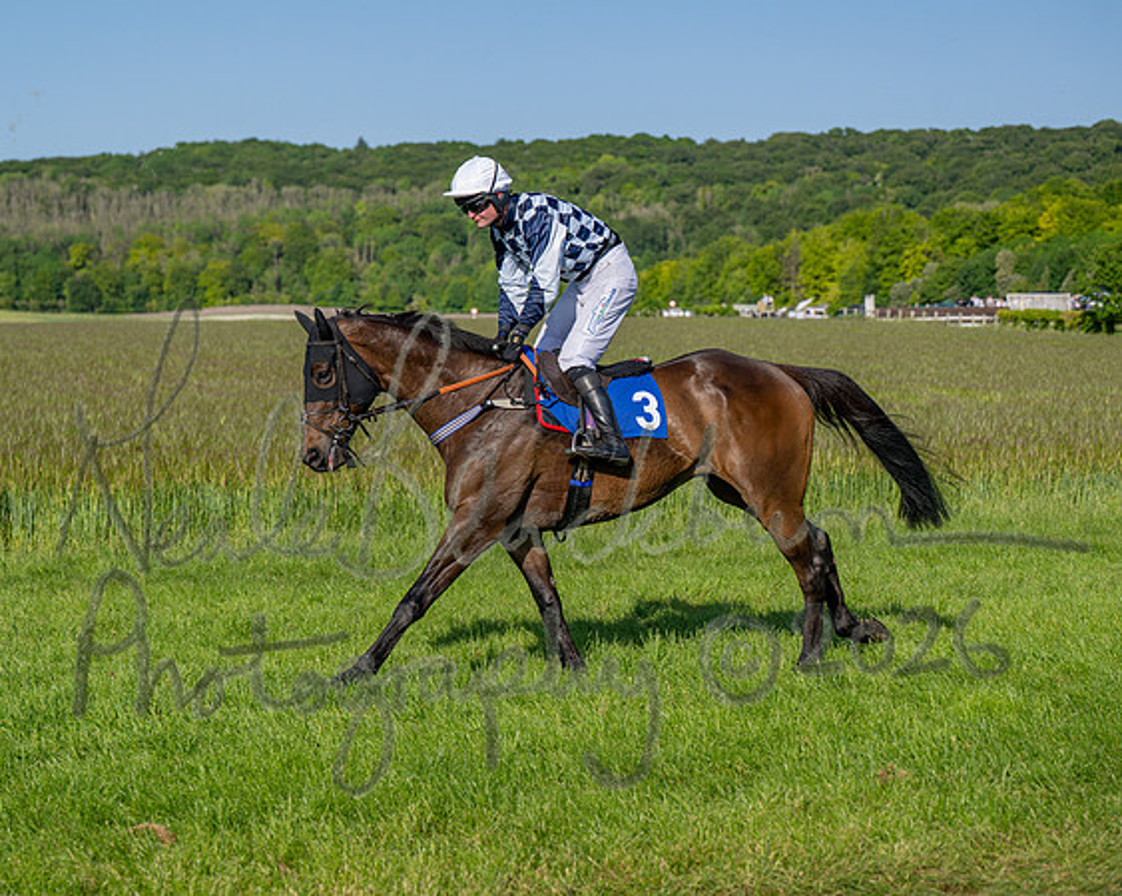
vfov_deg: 19.4
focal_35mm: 79
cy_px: 448
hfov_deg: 24.2
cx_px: 561
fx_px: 2618
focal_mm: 70
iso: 200
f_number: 4
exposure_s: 1/2500
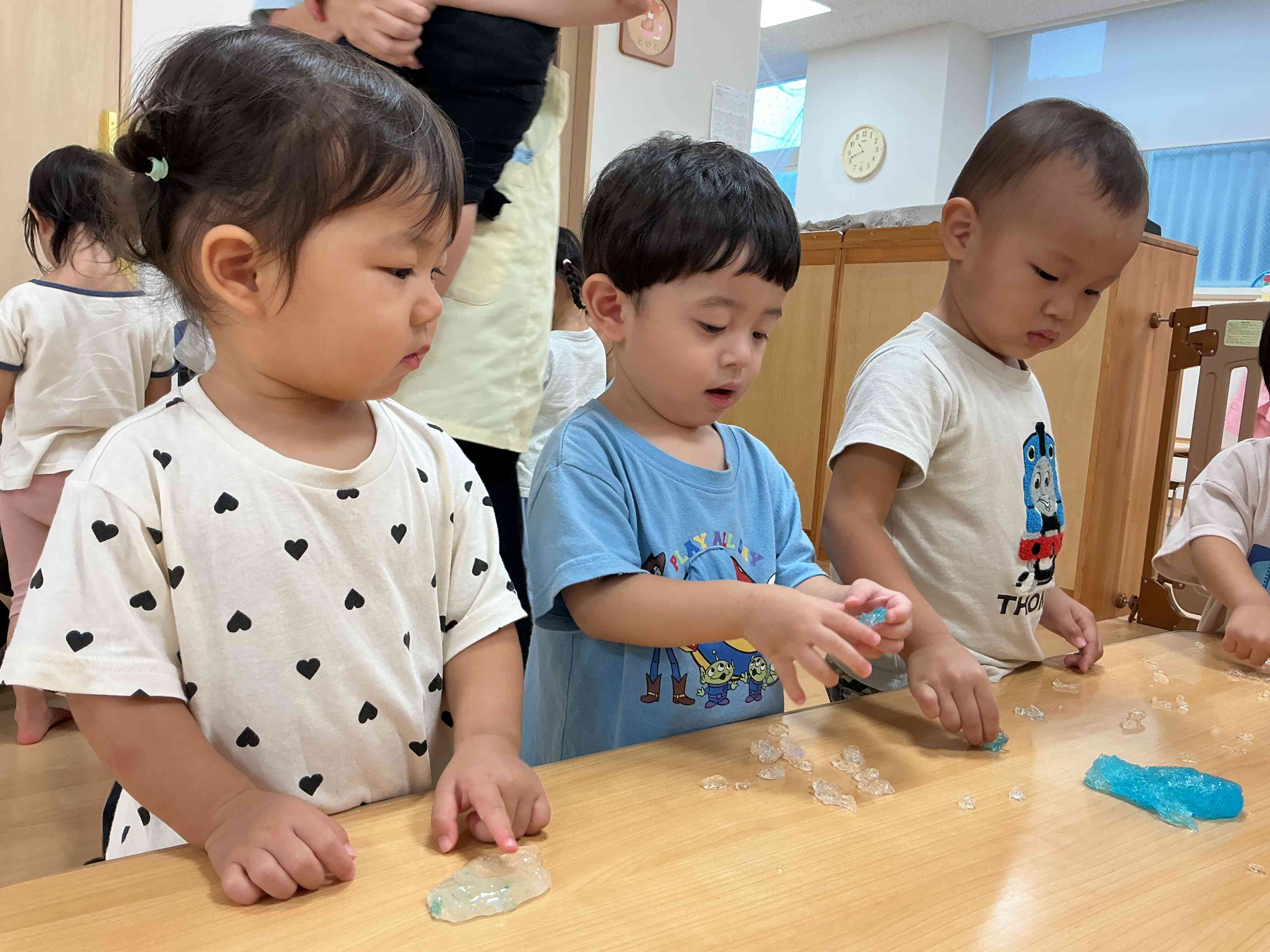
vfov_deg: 48.2
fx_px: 1064
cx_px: 635
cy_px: 476
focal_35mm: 29
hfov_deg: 61.7
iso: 50
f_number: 1.8
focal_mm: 3
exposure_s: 1/100
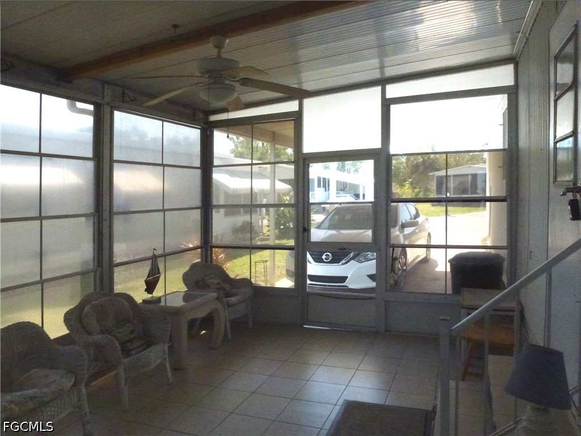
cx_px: 290
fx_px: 403
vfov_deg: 56.8
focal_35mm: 24
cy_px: 218
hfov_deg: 71.6
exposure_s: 1/400
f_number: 4
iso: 800
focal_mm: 4.3
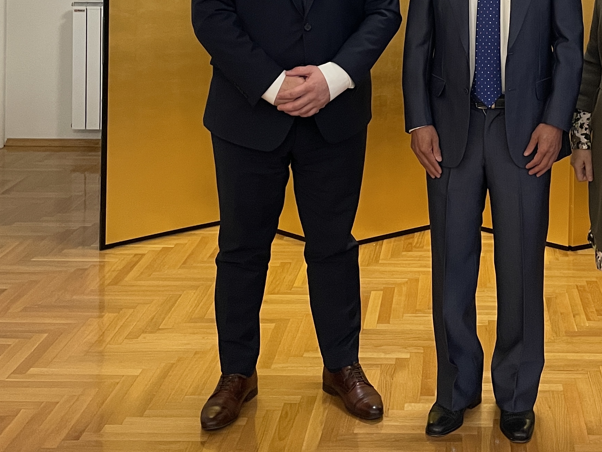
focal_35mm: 60
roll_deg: -0.8
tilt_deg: -2.5
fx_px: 1043
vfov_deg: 22.9
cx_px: 482
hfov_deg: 31.4
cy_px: -50
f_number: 1.6
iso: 200
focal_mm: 4.2
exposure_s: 1/50
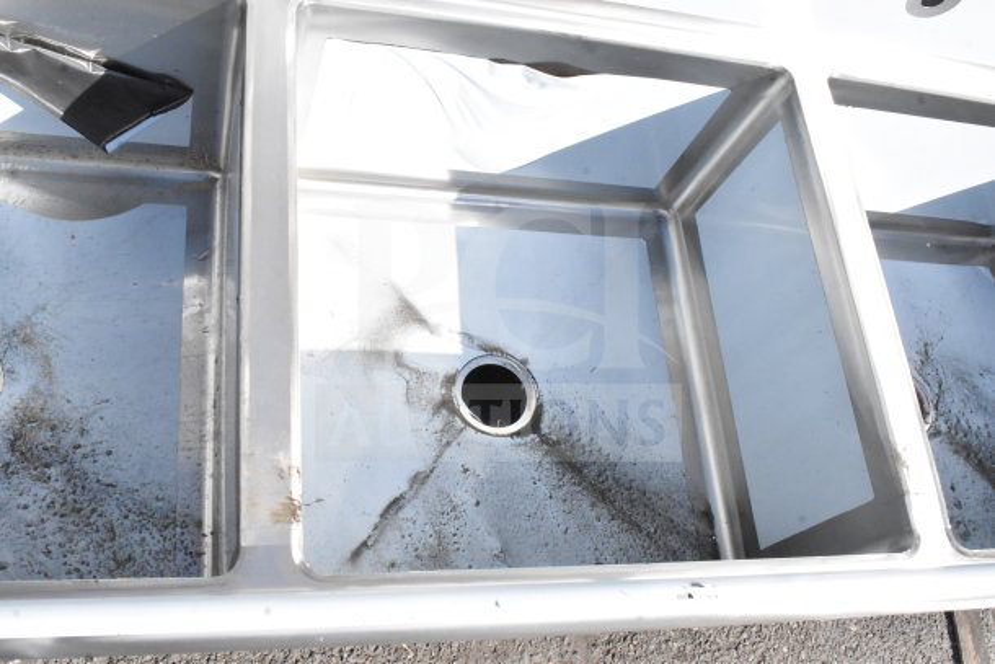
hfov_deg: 53.1
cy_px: 332
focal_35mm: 36
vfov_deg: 36.9
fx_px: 995
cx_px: 498
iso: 6400
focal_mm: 24
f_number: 22
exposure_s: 1/2000
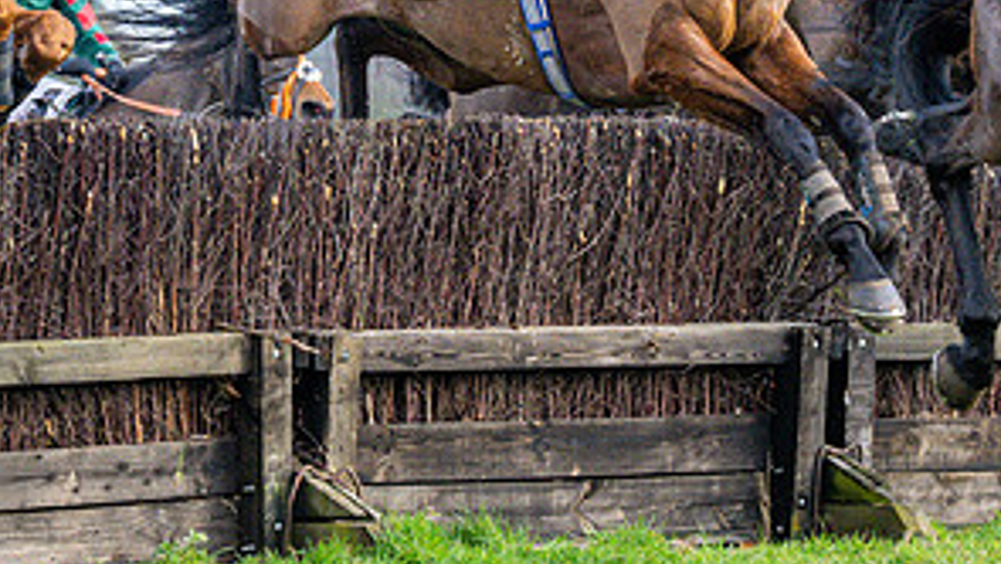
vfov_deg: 5.0
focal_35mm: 242
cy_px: -97
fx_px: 6424
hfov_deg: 8.9
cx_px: 320
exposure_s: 1/2000
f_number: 4
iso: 640
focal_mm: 70
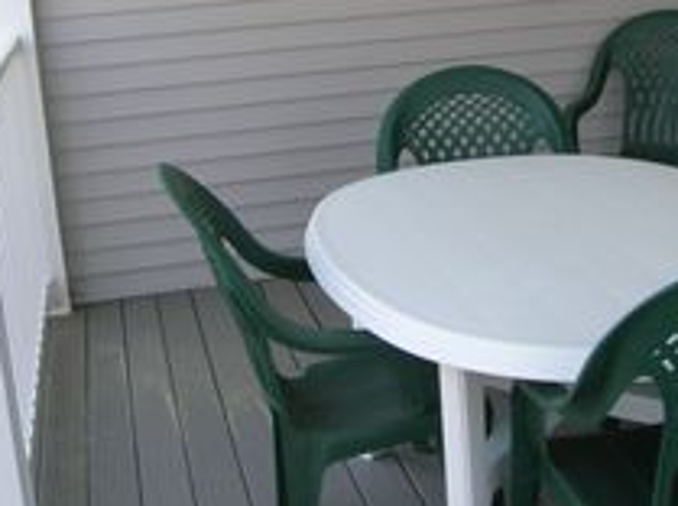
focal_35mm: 60
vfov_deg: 24.0
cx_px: 425
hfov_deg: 32.1
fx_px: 1173
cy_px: 110
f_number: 4.9
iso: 50
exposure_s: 1/66.5
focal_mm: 5.7
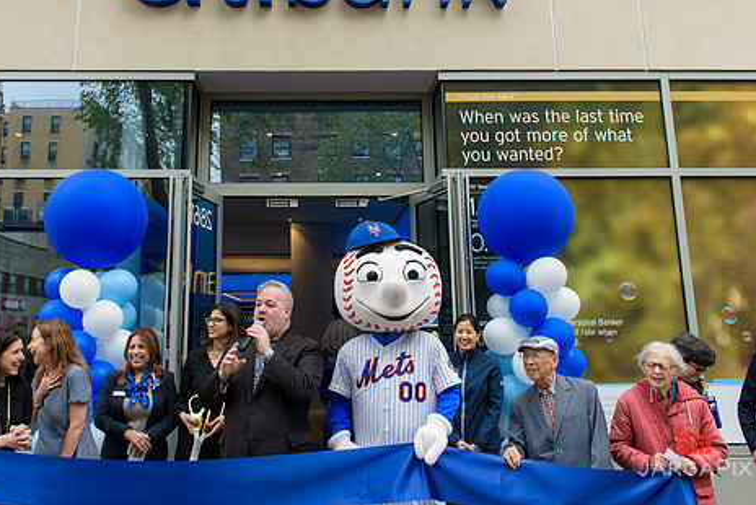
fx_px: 630
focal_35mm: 30
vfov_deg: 43.4
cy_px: 196
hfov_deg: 61.6
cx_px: 321
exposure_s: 1/250
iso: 200
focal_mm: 24
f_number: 5
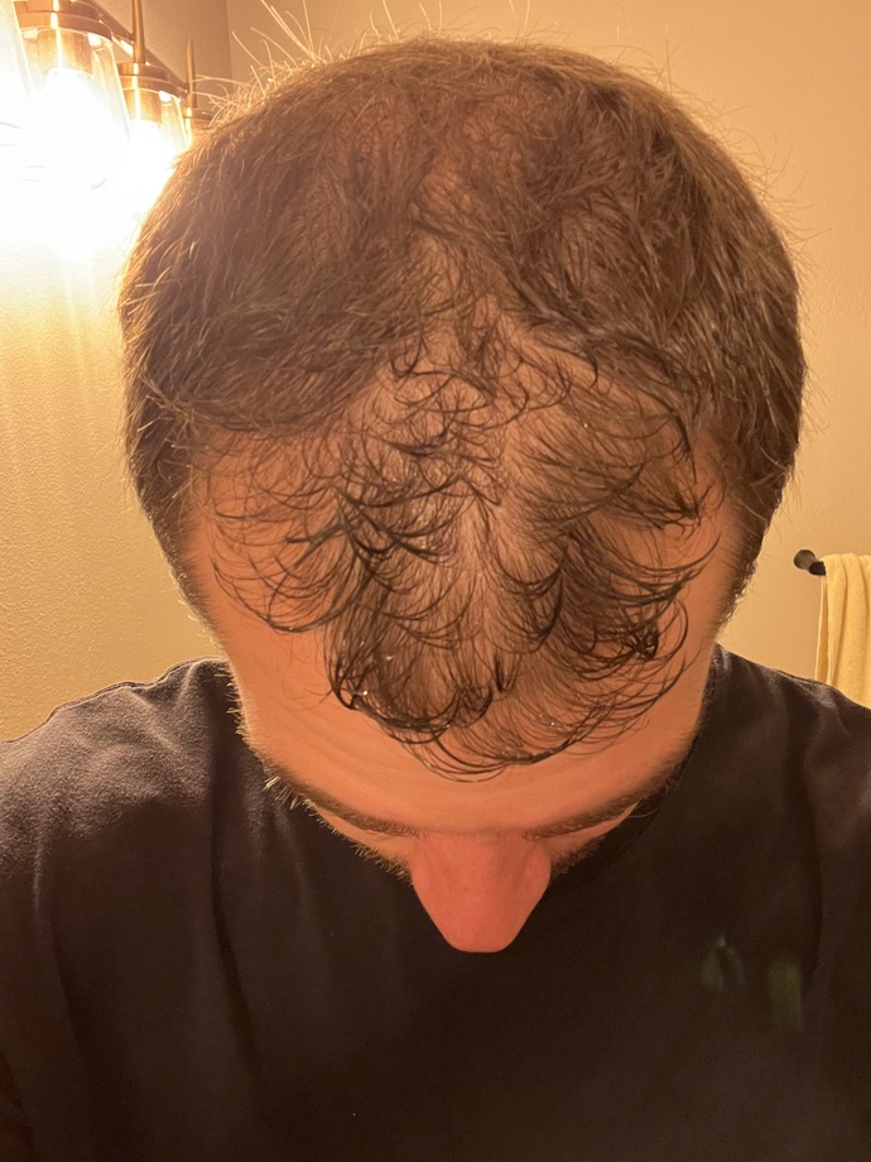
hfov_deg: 46.8
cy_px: 581
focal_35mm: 30
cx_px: 436
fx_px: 1006
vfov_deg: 60.0
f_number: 2.2
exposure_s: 1/30
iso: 400
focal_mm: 2.71
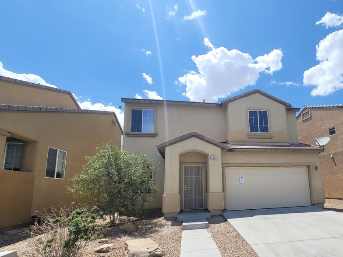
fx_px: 168
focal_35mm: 17
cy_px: 163
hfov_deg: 88.5
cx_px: 222
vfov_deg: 73.3
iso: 64
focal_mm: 2.2
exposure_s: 1/2436
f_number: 2.2
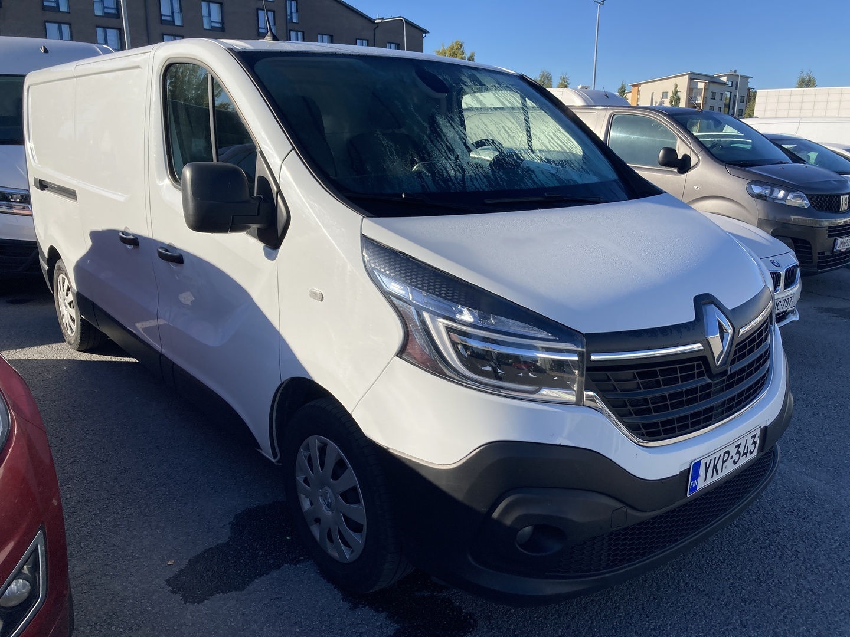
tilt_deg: -13.0
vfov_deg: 49.7
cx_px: 425
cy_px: 318
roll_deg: +0.2
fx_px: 688
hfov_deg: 63.4
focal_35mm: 28
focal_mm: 3.99
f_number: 1.8
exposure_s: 1/2000
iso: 20
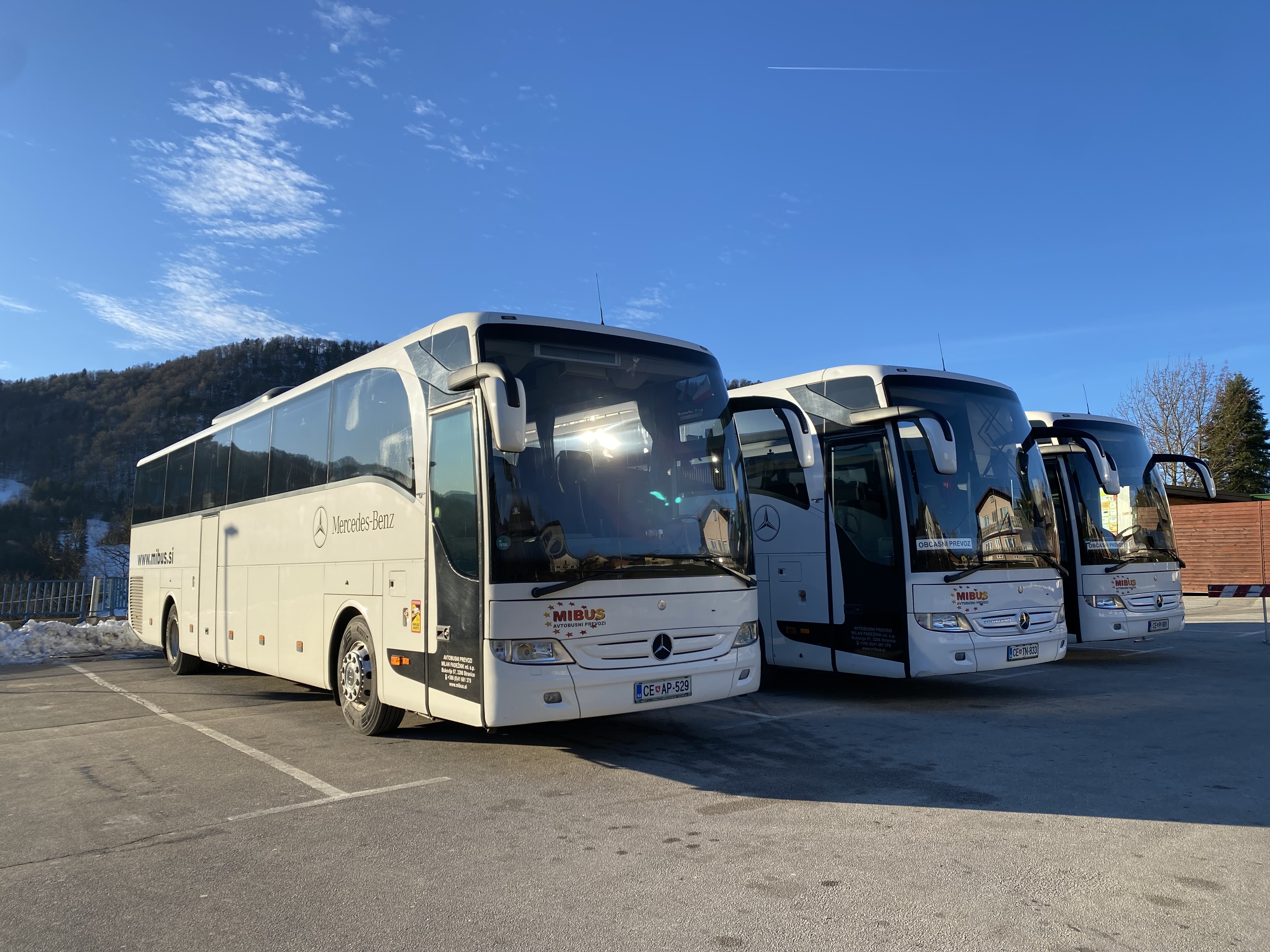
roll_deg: -2.2
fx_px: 954
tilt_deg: +6.6
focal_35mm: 26
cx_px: 635
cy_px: 476
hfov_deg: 67.3
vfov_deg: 53.1
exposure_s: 1/1727
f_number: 1.8
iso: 32
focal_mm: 4.25
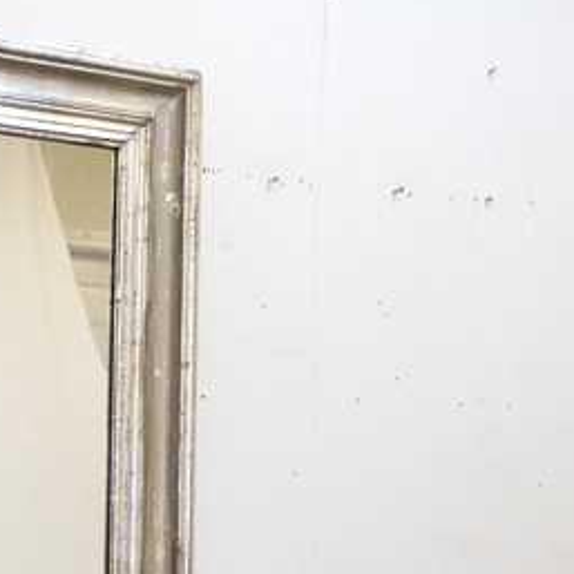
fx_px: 1238
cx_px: -7
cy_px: 453
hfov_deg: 24.8
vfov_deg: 25.7
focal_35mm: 66
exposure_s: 1/25
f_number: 3.5
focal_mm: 5.4
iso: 400
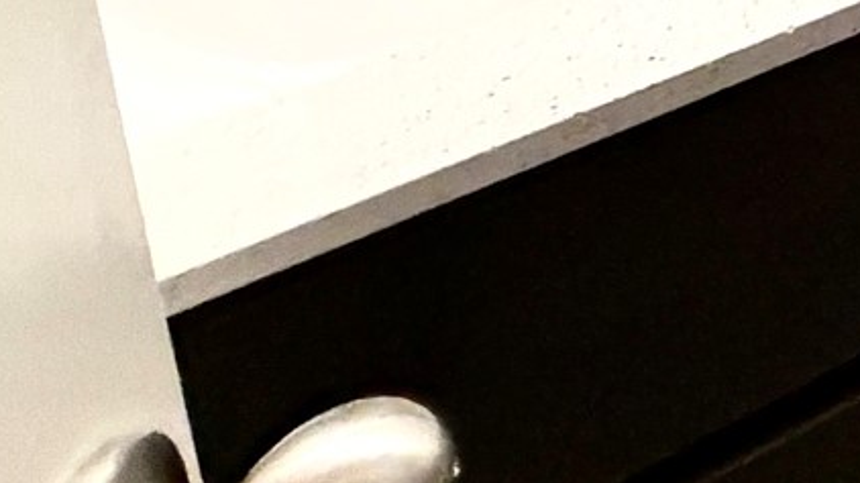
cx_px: 1867
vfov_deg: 12.2
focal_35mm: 74
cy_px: -754
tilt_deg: -10.1
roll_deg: +0.2
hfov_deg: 17.1
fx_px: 1687
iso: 320
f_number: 2.2
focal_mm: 2.22
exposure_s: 1/120
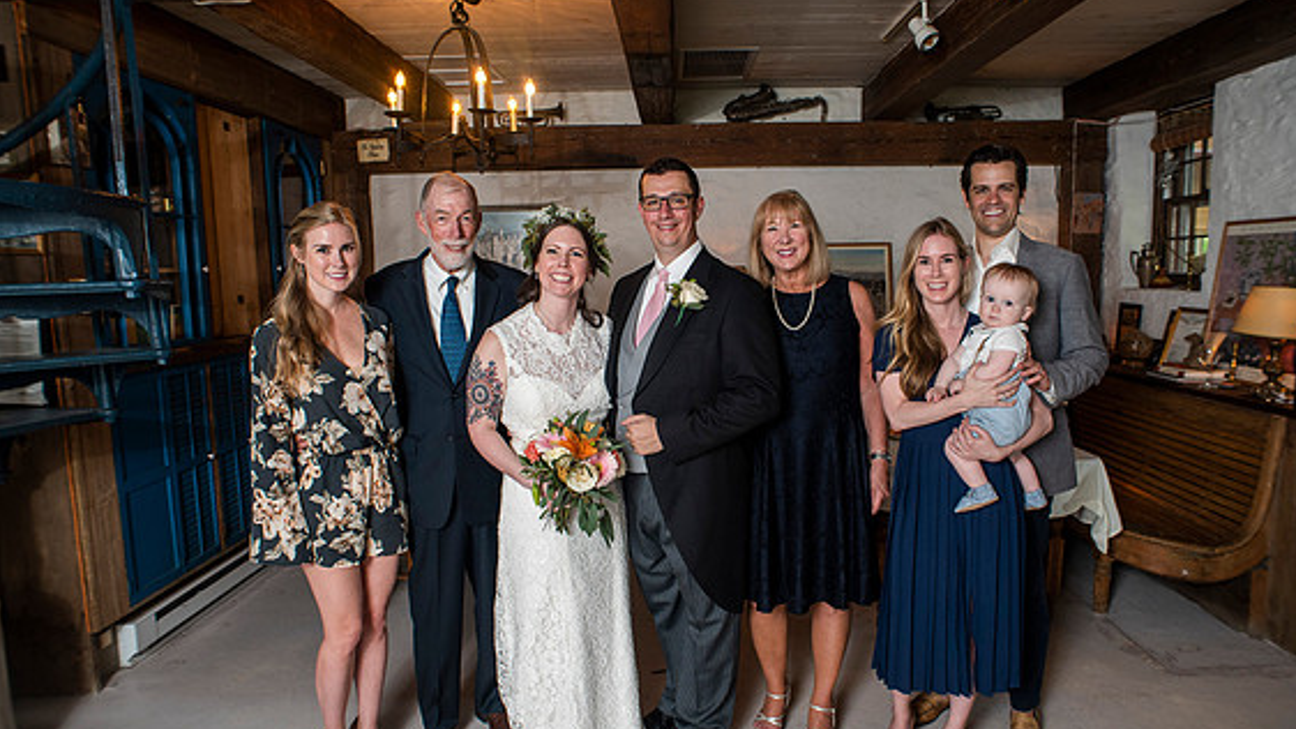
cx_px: 671
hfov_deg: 78.7
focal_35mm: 23
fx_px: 790
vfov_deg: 49.5
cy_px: 367
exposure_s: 1/80
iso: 500
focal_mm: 20
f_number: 3.5
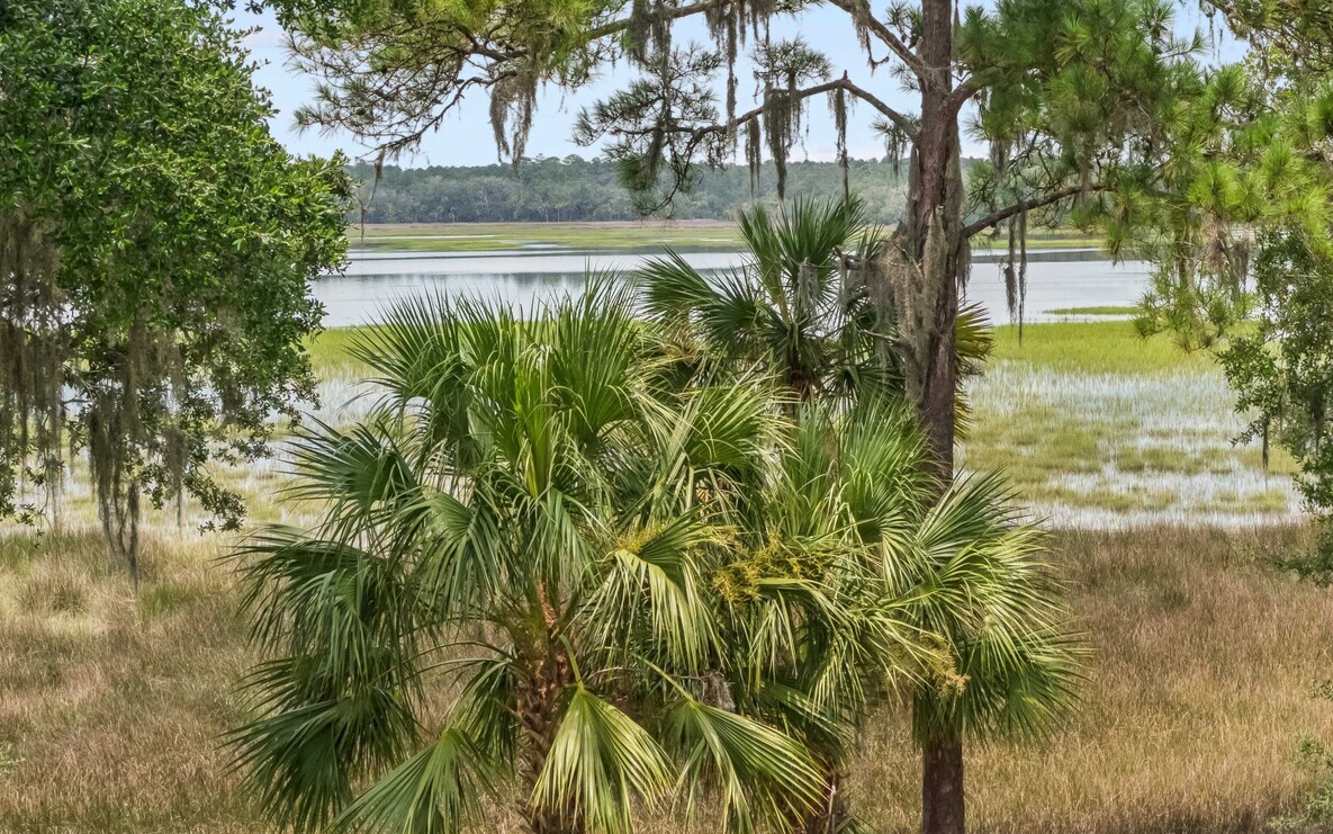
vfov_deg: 17.6
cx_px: 1269
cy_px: 298
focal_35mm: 74
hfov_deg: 26.6
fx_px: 2689
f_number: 8
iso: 250
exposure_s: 1/400
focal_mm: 28
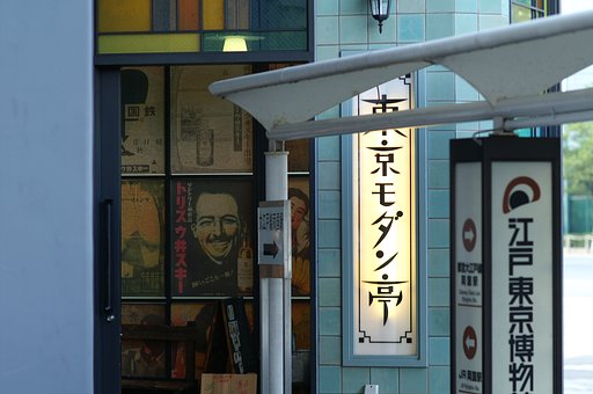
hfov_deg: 16.1
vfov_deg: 10.7
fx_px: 2098
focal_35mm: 128
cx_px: 296
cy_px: 197
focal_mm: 85
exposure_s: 1/80
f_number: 2.5
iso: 100
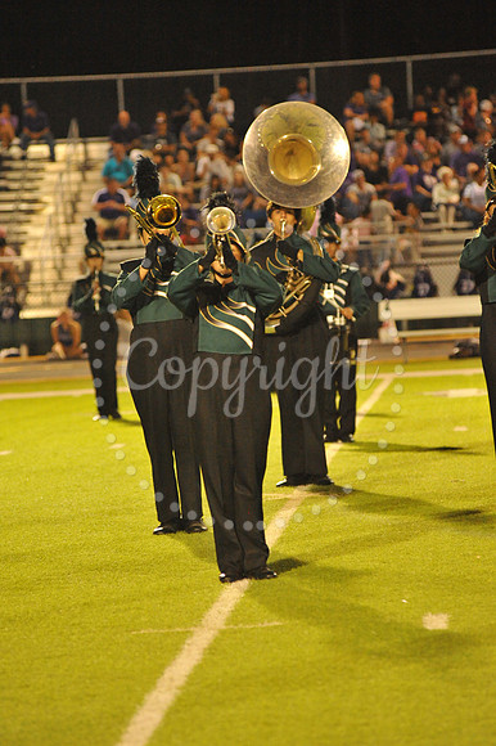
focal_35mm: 200
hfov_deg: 6.9
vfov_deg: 10.3
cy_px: 373
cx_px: 248
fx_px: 4138
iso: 6400
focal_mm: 200
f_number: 5
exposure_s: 1/200
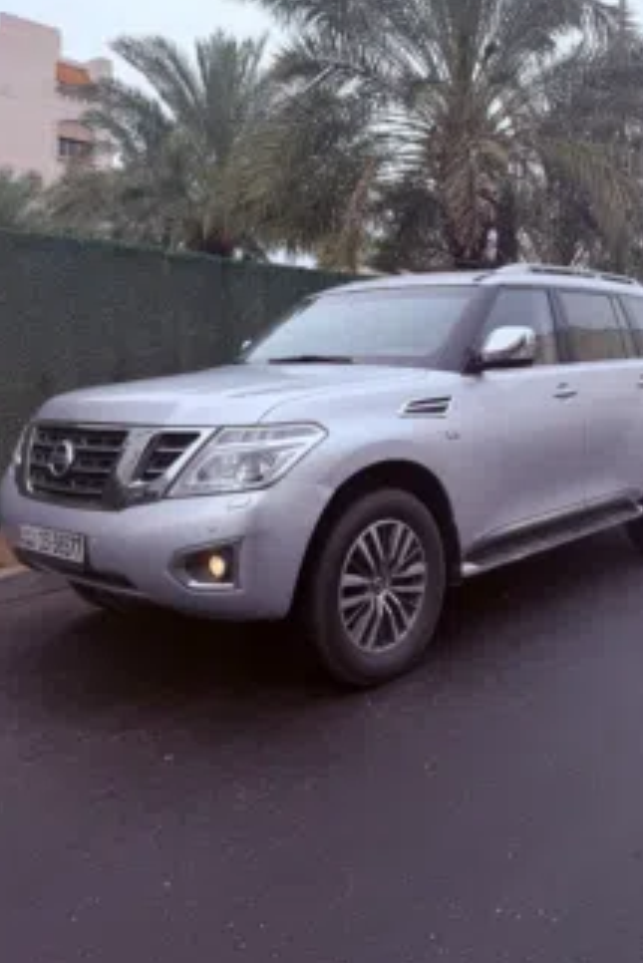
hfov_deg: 42.0
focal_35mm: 31
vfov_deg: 59.6
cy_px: 371
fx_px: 830
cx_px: 407
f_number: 1.78
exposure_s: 1/1106
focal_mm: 6.76
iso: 80
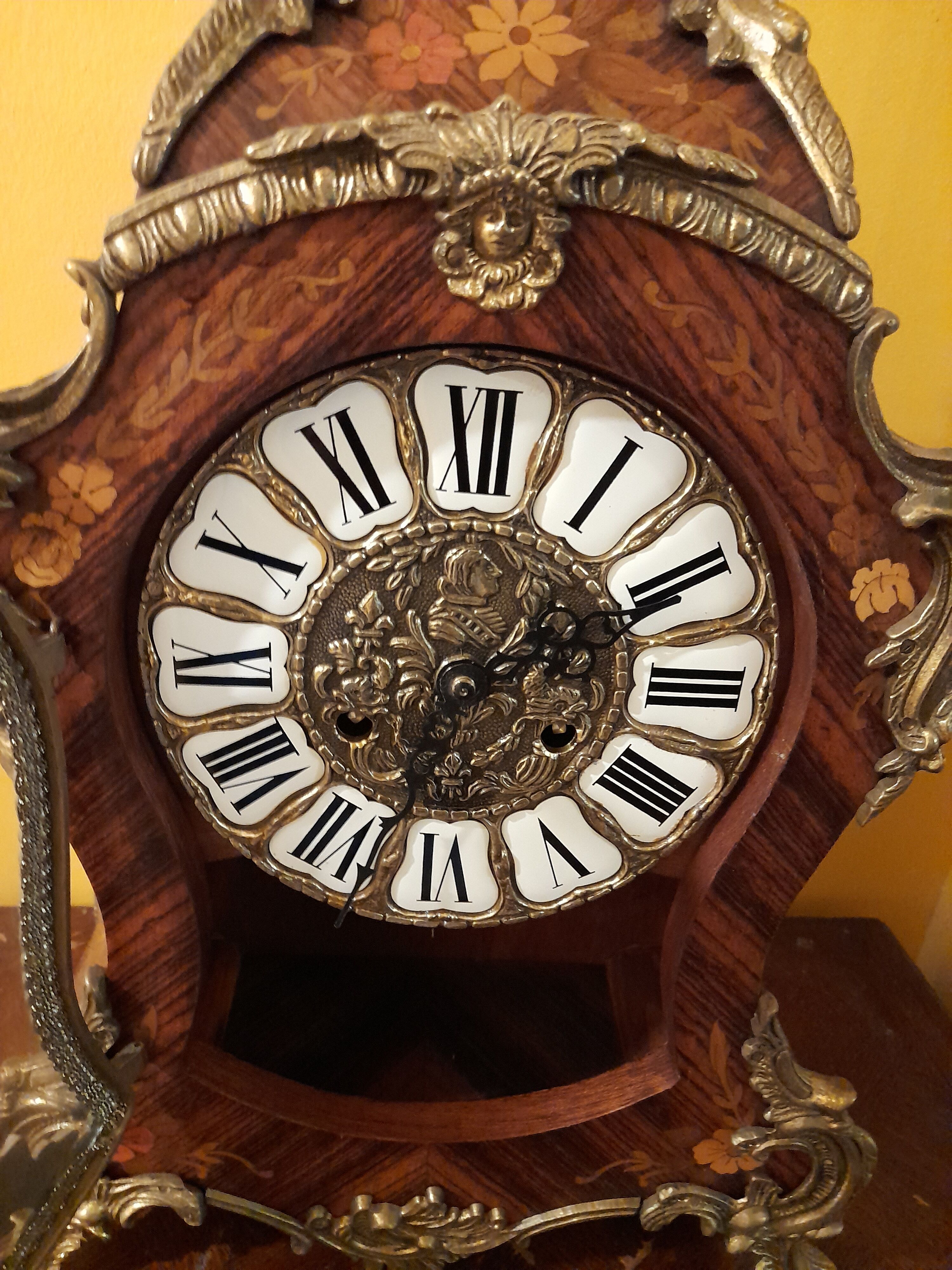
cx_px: 476
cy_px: 635
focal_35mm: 25
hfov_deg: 54.9
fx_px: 917
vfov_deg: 69.4
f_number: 2
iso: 800
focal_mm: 4.6
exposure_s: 1/20
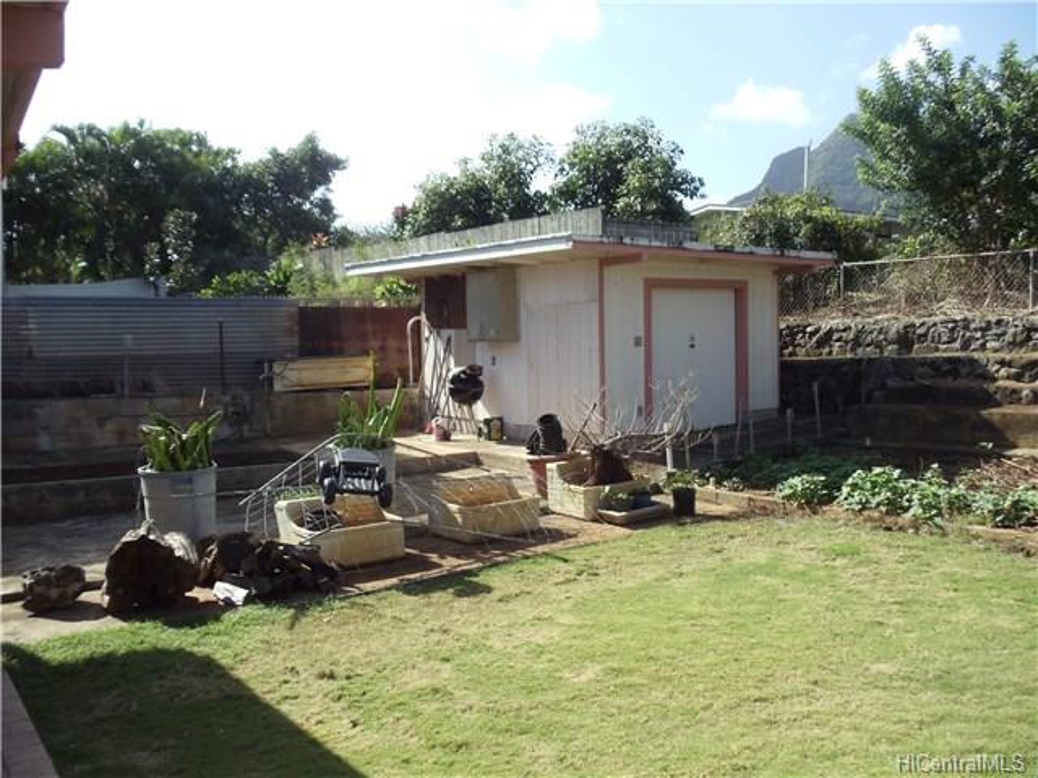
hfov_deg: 42.9
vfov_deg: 32.9
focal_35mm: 44
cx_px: 519
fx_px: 1319
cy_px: 389
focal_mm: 6
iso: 100
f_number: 7.1
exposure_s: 1/160
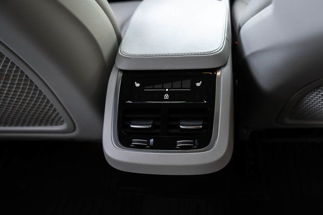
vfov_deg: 47.1
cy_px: 123
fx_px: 246
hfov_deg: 66.2
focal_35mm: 27
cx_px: 185
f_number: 4
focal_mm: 24
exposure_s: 1/200
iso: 1000
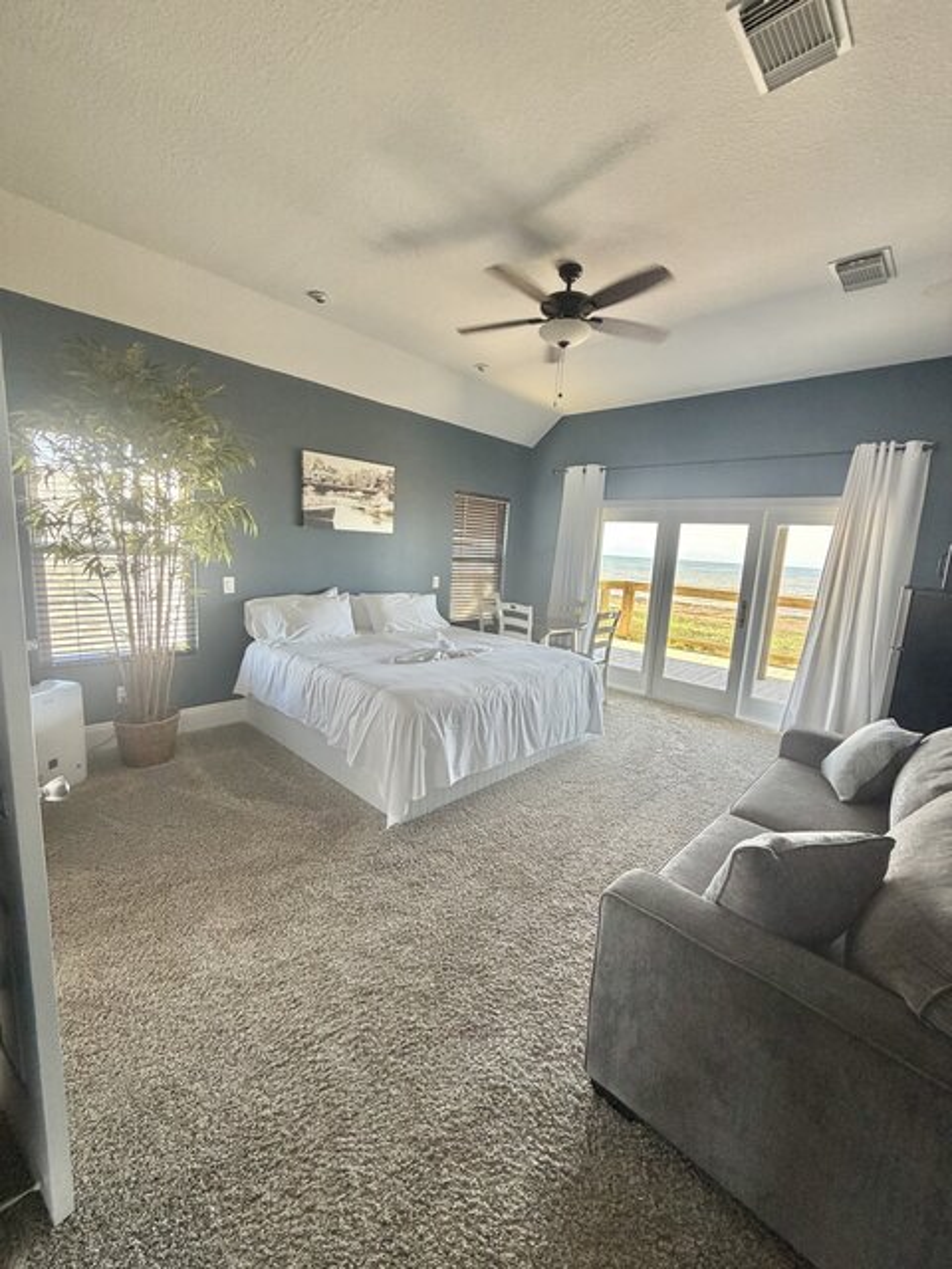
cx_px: 476
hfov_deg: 85.7
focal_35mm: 14
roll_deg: -3.6
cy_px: 634
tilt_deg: -9.3
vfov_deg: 102.1
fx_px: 513
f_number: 2.2
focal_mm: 2.22
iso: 250
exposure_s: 1/121
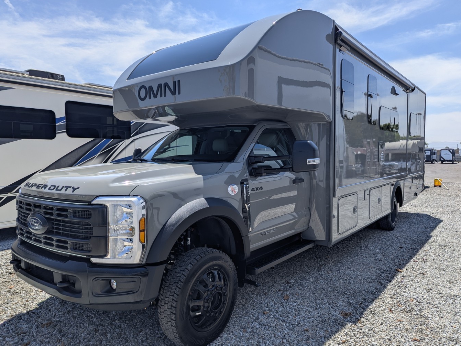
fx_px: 333
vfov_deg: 54.9
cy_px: 176
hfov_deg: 69.4
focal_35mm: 25
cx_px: 234
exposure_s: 1/2179
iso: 48
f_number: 1.85
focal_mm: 6.81
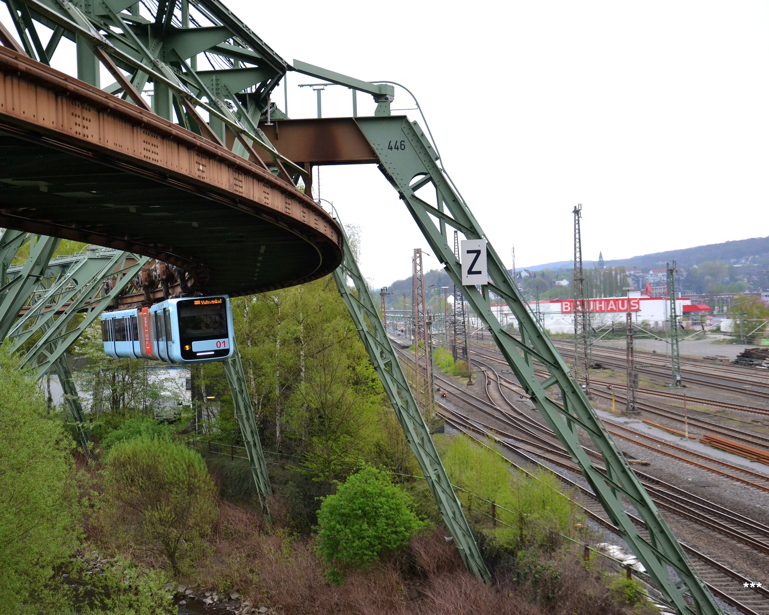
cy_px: 307
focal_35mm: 51
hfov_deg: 36.6
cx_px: 317
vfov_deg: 29.7
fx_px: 1161
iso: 800
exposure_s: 1/500
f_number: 4.2
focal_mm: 30
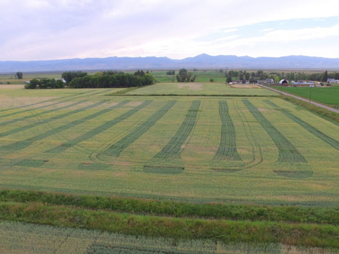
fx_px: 245
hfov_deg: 69.4
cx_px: 171
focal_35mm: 25
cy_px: 129
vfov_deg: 54.9
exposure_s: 1/518
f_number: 2.8
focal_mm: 3.61
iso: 100
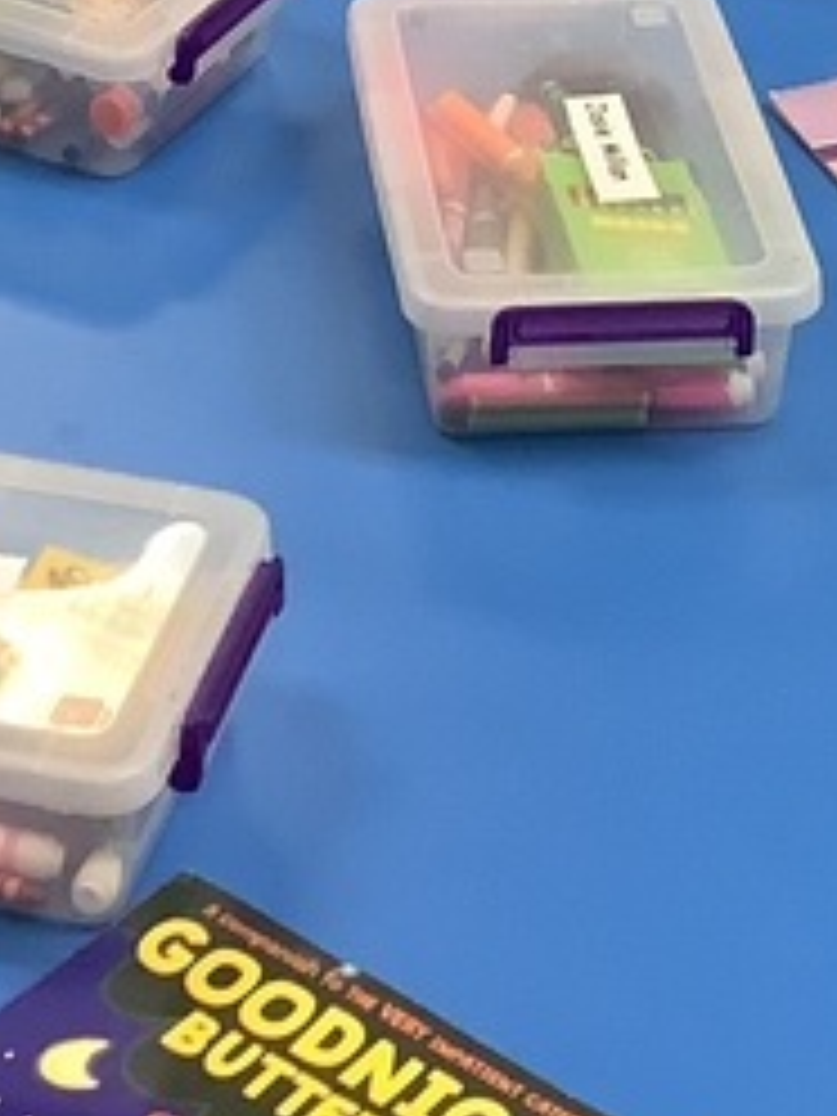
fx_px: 4127
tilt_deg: -15.4
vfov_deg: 13.7
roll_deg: -1.9
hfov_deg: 11.6
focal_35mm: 128
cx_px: 356
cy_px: -932
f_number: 2.4
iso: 200
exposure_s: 1/60
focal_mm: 3.3
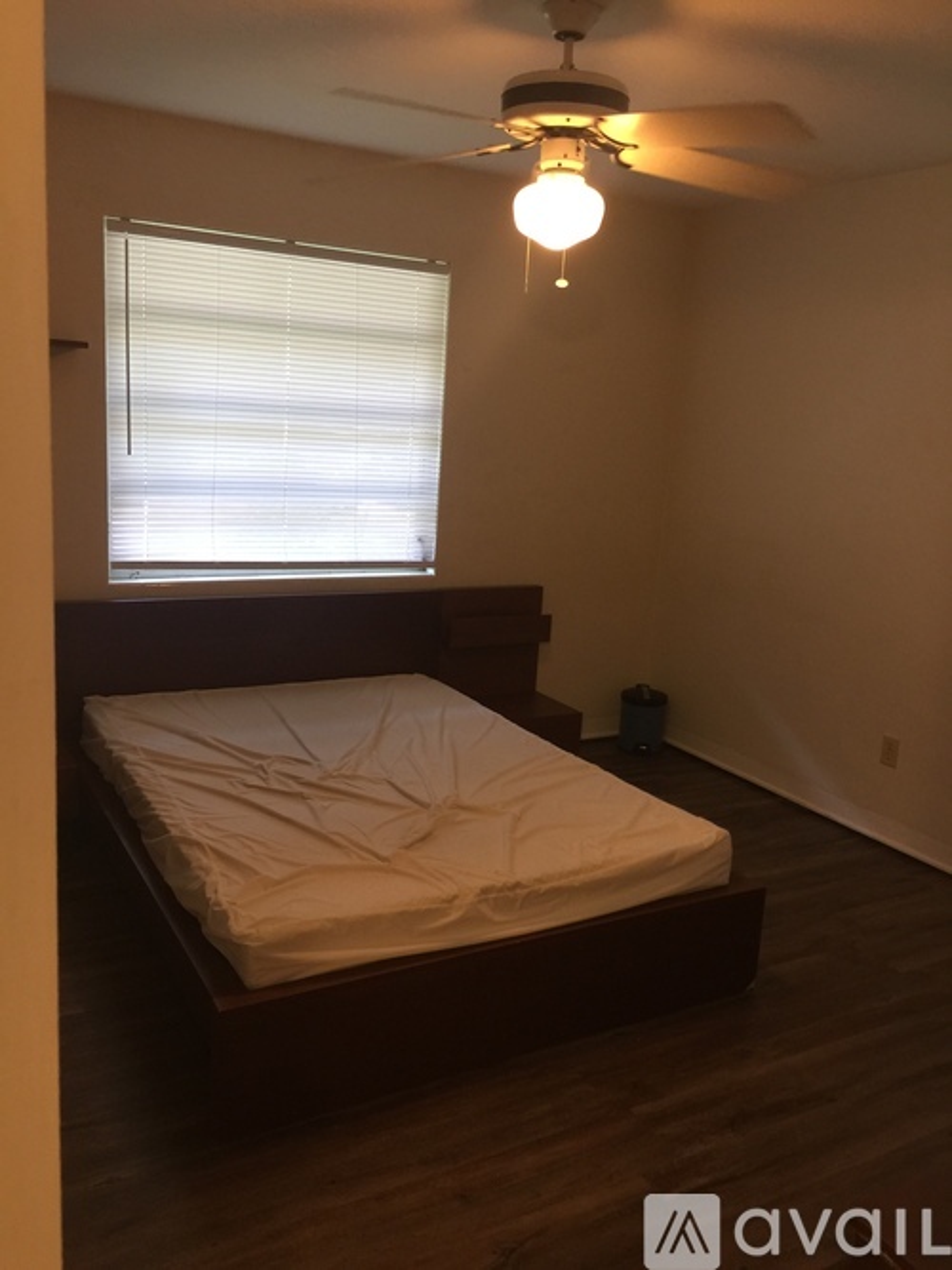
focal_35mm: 29
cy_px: 635
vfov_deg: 61.7
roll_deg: -2.6
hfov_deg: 48.2
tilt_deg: -11.2
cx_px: 476
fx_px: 1064
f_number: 2.2
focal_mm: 4.15
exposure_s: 1/15
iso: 64
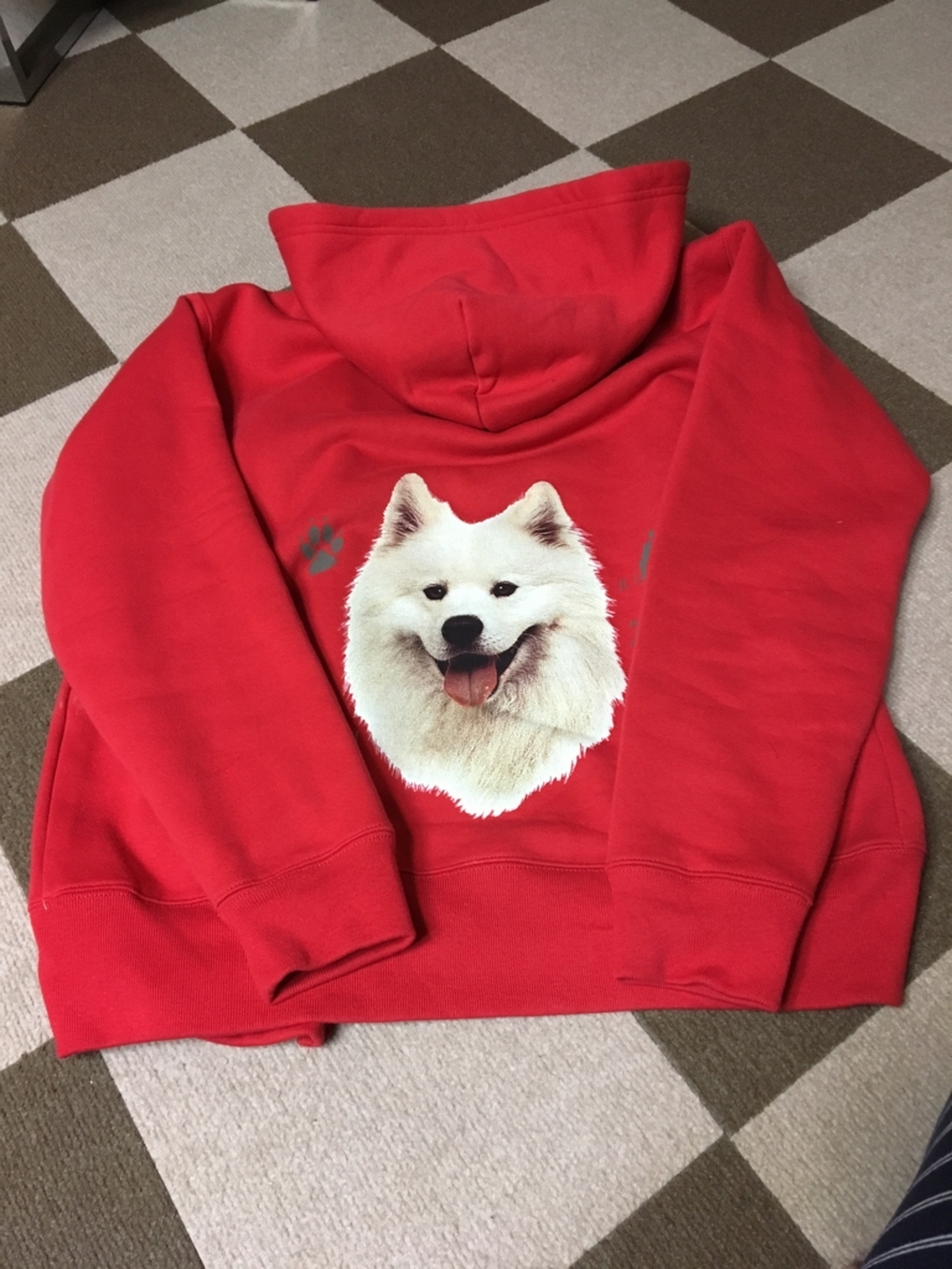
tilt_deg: -56.3
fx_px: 1063
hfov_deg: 48.2
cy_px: 634
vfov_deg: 61.7
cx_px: 476
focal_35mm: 29
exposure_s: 1/24
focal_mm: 4.15
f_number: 2.2
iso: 200
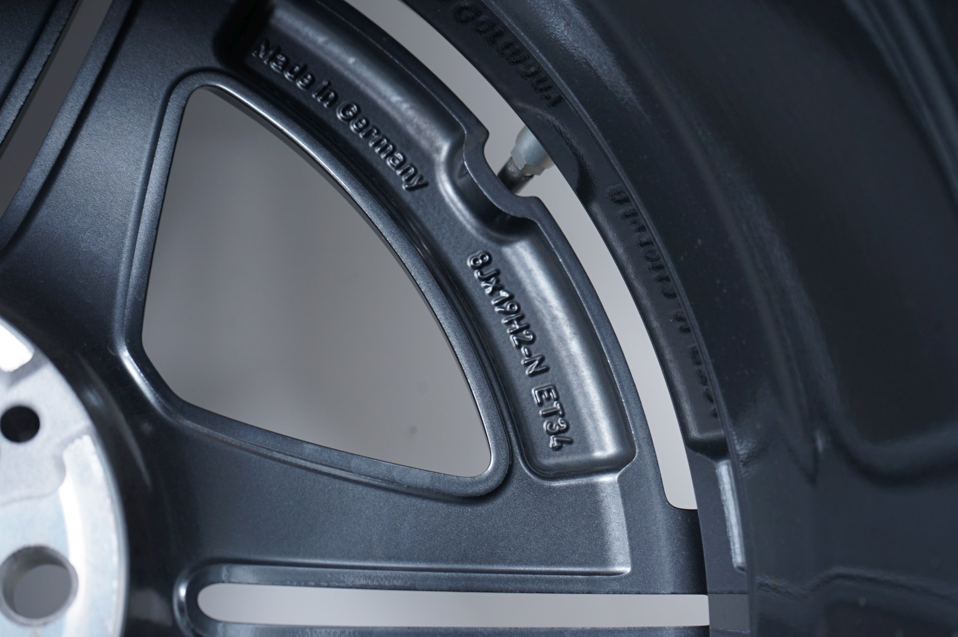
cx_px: 479
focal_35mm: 52
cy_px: 318
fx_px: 1383
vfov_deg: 26.0
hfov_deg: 38.2
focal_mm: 52
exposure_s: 1/100
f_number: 7.1
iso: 250
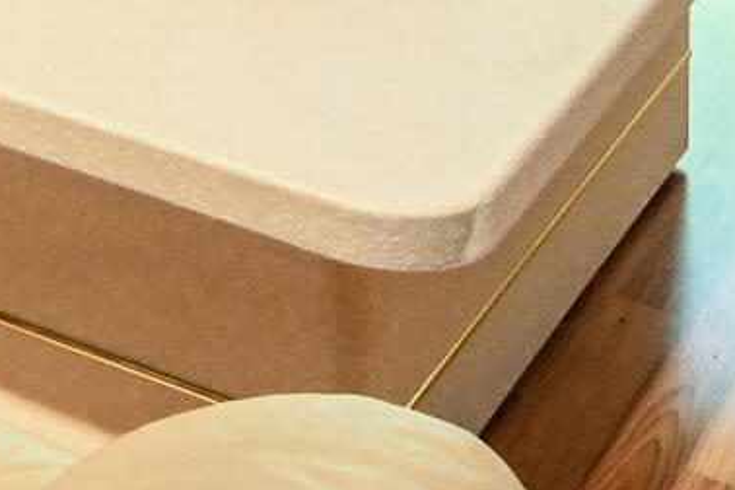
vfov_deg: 8.7
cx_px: -340
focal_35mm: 119
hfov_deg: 15.9
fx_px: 2429
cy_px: -1138
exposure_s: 1
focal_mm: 10
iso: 500
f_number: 14
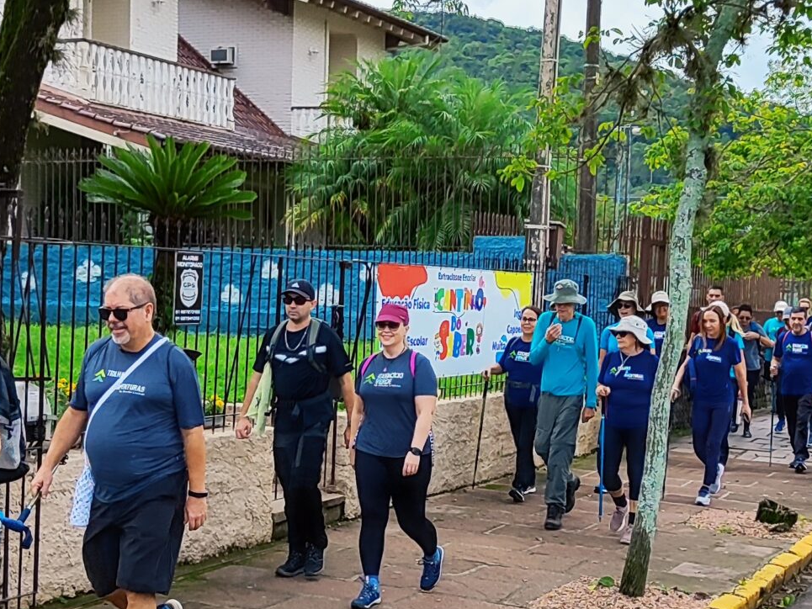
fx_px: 1431
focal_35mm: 61
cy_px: 375
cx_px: 445
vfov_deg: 24.0
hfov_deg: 31.7
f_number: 1.88
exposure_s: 1/731
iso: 50
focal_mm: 5.59
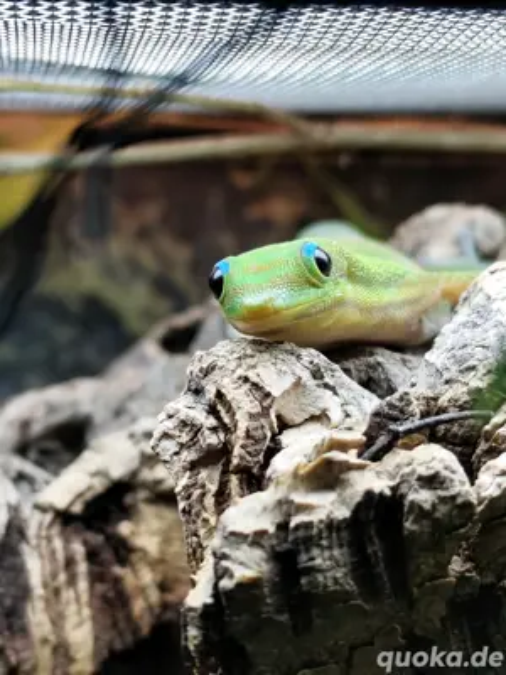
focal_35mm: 109
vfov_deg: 18.0
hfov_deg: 13.6
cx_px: 253
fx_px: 2124
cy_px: 338
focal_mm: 6.19
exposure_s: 1/100
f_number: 1.65
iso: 50
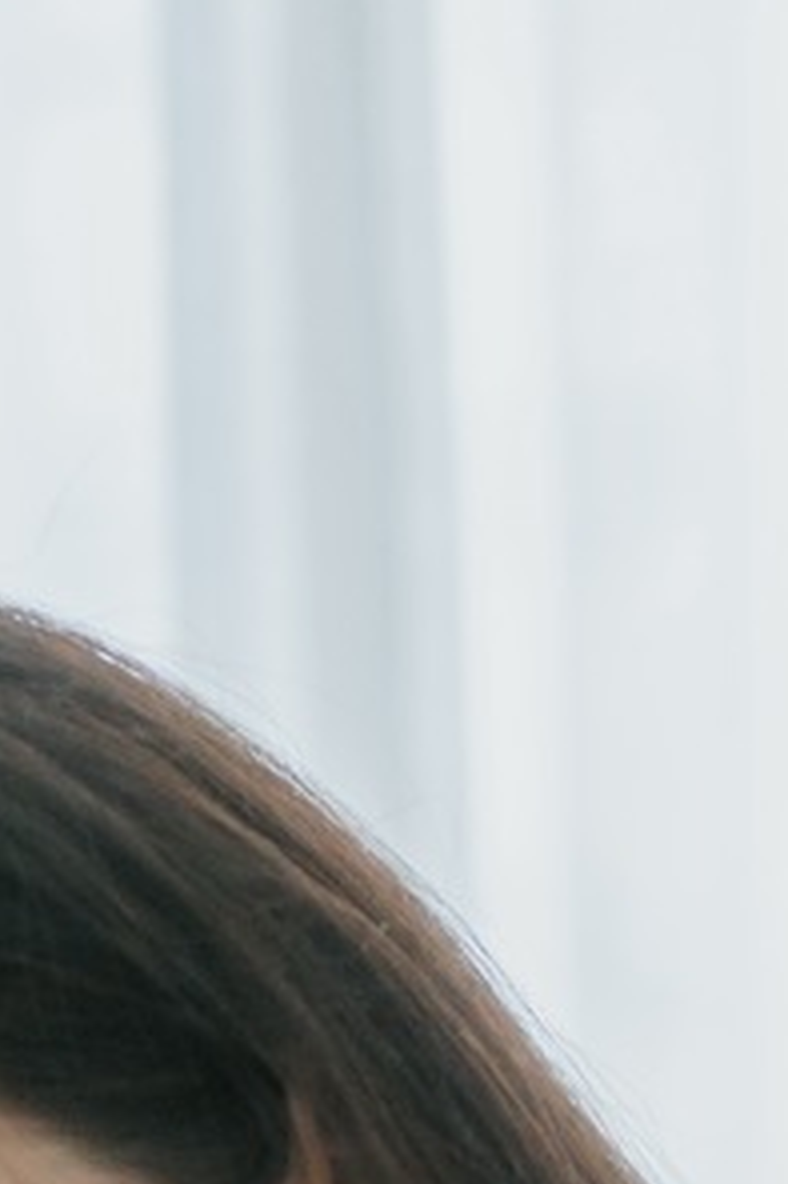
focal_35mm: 213
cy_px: 2972
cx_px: -40
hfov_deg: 6.4
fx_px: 7001
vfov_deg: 8.7
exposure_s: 1/320
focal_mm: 35
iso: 1000
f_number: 2.8
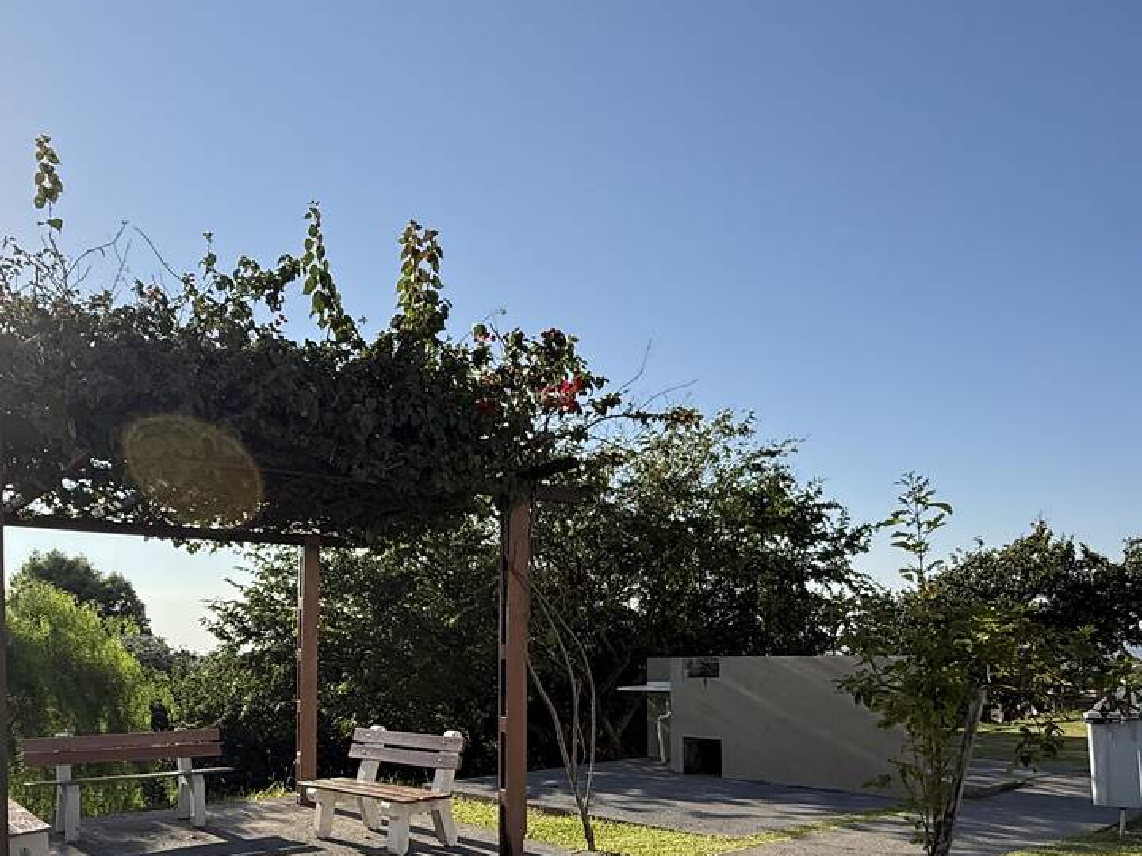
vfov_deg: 47.5
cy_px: 664
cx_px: 508
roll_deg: +0.3
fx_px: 924
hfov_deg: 63.3
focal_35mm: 28
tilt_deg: -0.9
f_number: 2.2
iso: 80
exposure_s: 1/1848
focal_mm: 2.22
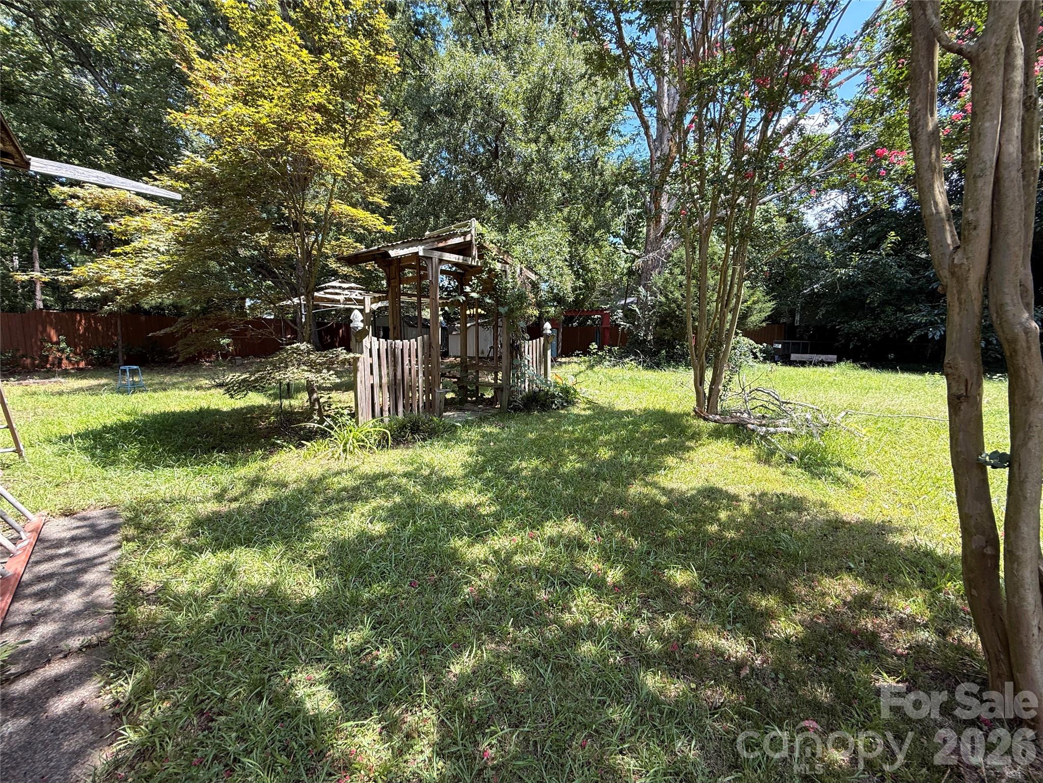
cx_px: 522
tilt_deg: -6.1
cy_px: 392
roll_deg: -0.5
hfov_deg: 102.1
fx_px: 422
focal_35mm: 14
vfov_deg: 85.7
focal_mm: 2.22
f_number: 2.2
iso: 50
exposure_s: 1/277
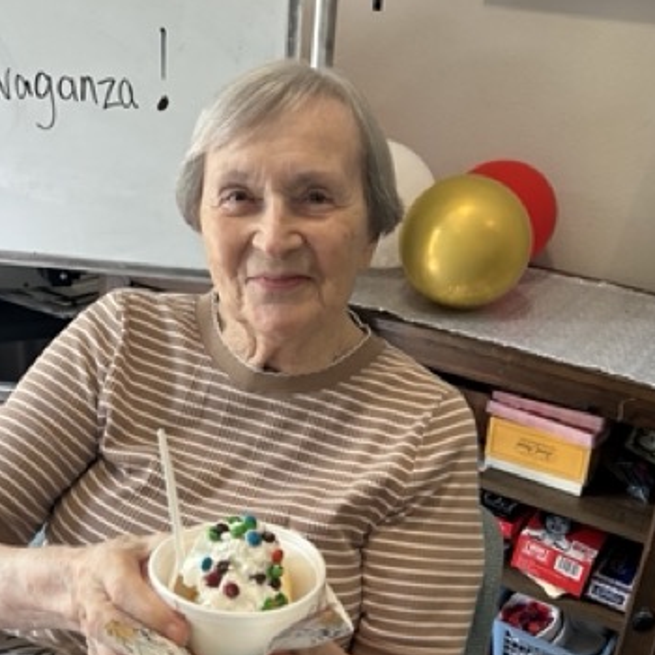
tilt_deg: -27.4
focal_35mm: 42
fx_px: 899
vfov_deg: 39.6
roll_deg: -3.7
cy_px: 427
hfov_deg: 40.0
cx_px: 326
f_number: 1.5
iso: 100
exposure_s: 1/120
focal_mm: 5.7
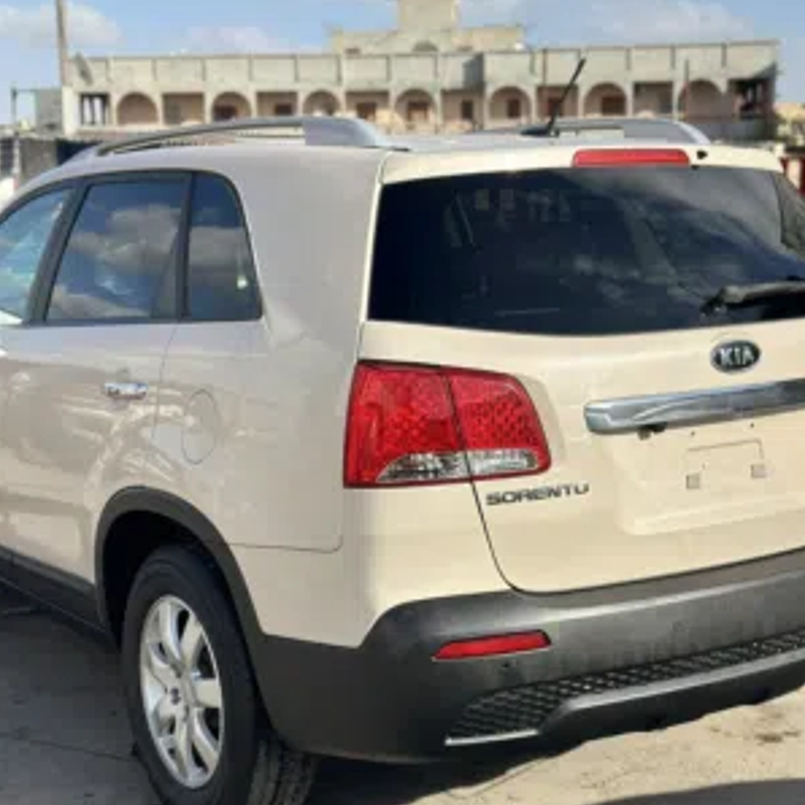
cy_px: 470
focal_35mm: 57
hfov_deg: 30.0
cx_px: 402
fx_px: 1500
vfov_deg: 30.0
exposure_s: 1/5000
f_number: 1.78
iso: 100
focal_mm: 6.86
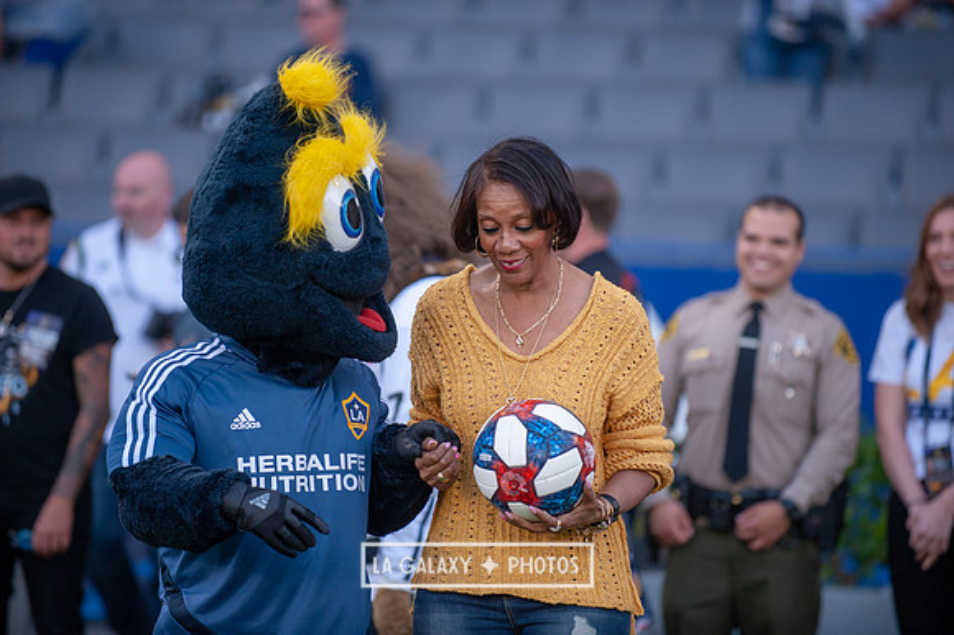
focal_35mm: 200
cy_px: 318
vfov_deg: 6.9
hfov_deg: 10.3
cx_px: 477
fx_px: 5297
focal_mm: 200
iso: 500
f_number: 2.8
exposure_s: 1/800
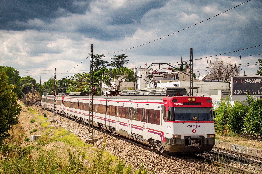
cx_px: 131
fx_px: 596
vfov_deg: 16.6
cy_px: 87
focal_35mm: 82
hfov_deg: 24.8
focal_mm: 55
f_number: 8
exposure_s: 1/500
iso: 160
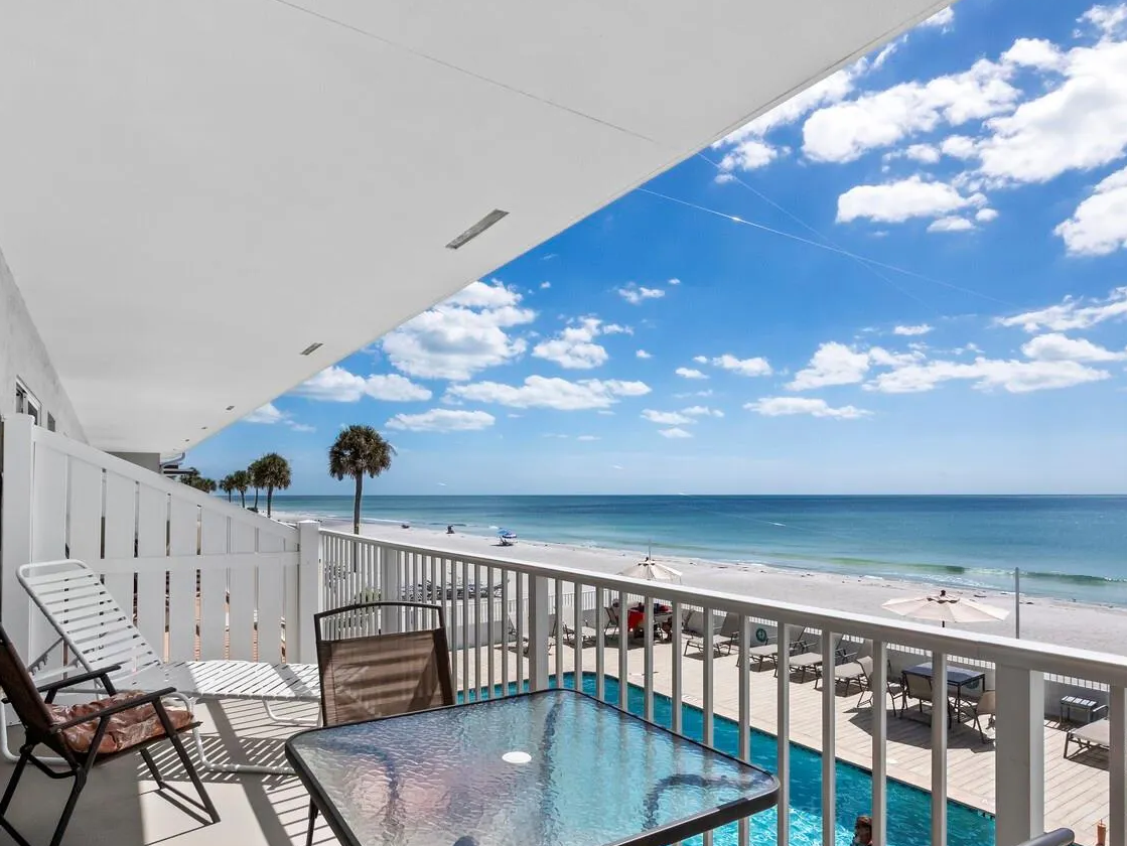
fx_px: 651
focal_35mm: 20
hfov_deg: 81.7
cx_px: 551
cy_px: 511
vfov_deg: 65.3
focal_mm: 7
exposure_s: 1/500
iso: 400
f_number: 11
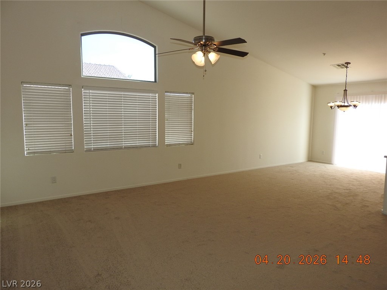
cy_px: 145
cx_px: 194
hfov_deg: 71.6
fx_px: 268
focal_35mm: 24
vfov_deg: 56.8
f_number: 3.3
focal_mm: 4.3
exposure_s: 1/100
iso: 100
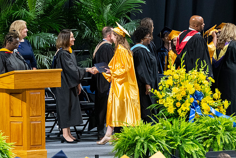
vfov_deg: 3.4
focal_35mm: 404
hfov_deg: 5.1
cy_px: 88
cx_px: 114
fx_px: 2653
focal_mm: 200
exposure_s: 1/200
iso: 2000
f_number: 4
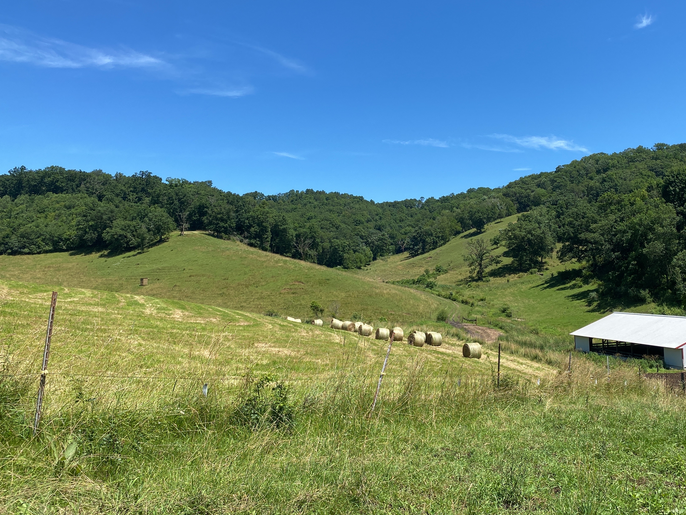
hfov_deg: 56.6
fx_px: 634
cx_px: 397
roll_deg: +1.0
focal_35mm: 32
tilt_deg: +3.8
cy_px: 226
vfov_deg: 44.1
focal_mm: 4.25
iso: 32
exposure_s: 1/2183
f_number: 1.8
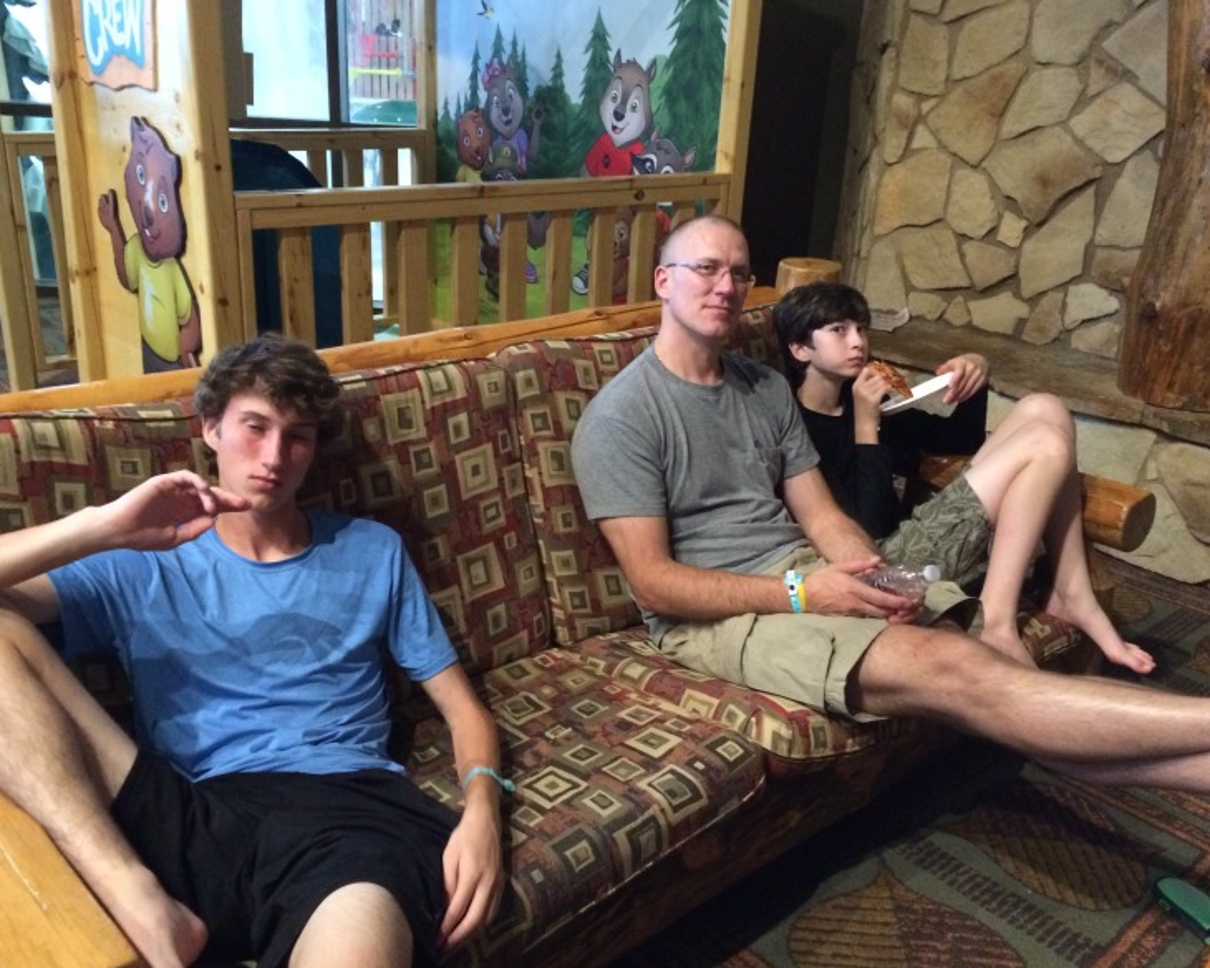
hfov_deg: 57.2
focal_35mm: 31
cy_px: 479
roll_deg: -2.9
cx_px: 585
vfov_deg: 47.1
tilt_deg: -20.5
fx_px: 1110
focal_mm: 4.15
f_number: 2.2
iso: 400
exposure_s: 1/15
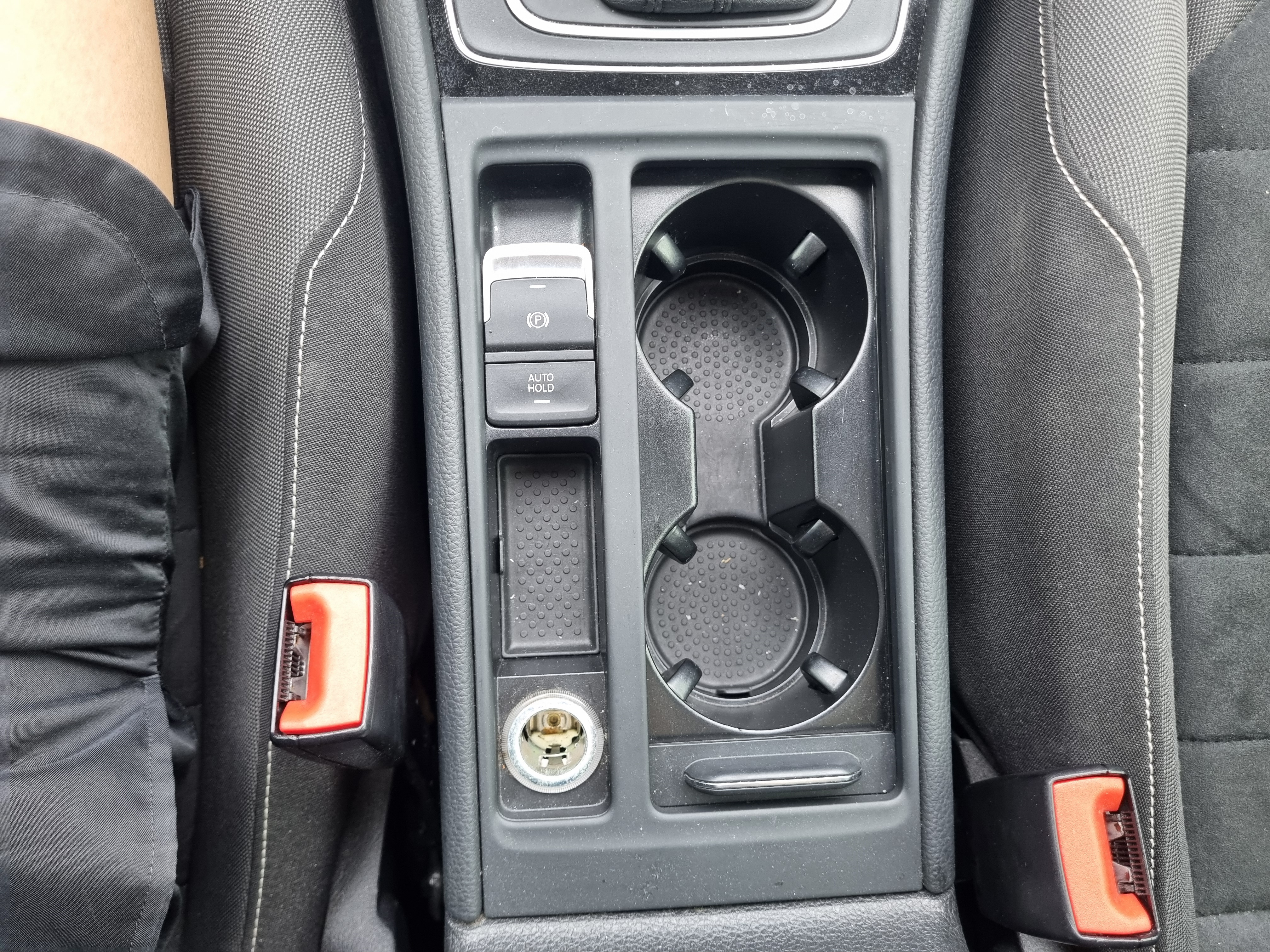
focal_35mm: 26
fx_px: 954
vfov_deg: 53.1
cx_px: 635
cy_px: 476
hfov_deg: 67.3
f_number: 1.8
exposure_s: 1/120
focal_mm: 5.4
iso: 250
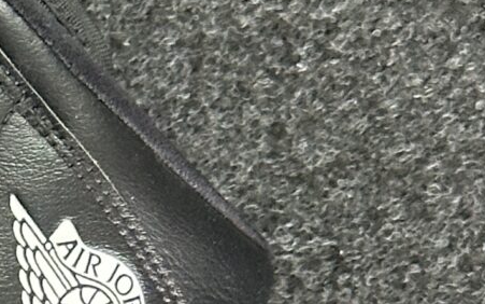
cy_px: 823
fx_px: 3820
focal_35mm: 289
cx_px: -381
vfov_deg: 4.4
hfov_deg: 7.1
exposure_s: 1/33
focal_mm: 6.86
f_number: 1.78
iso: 320
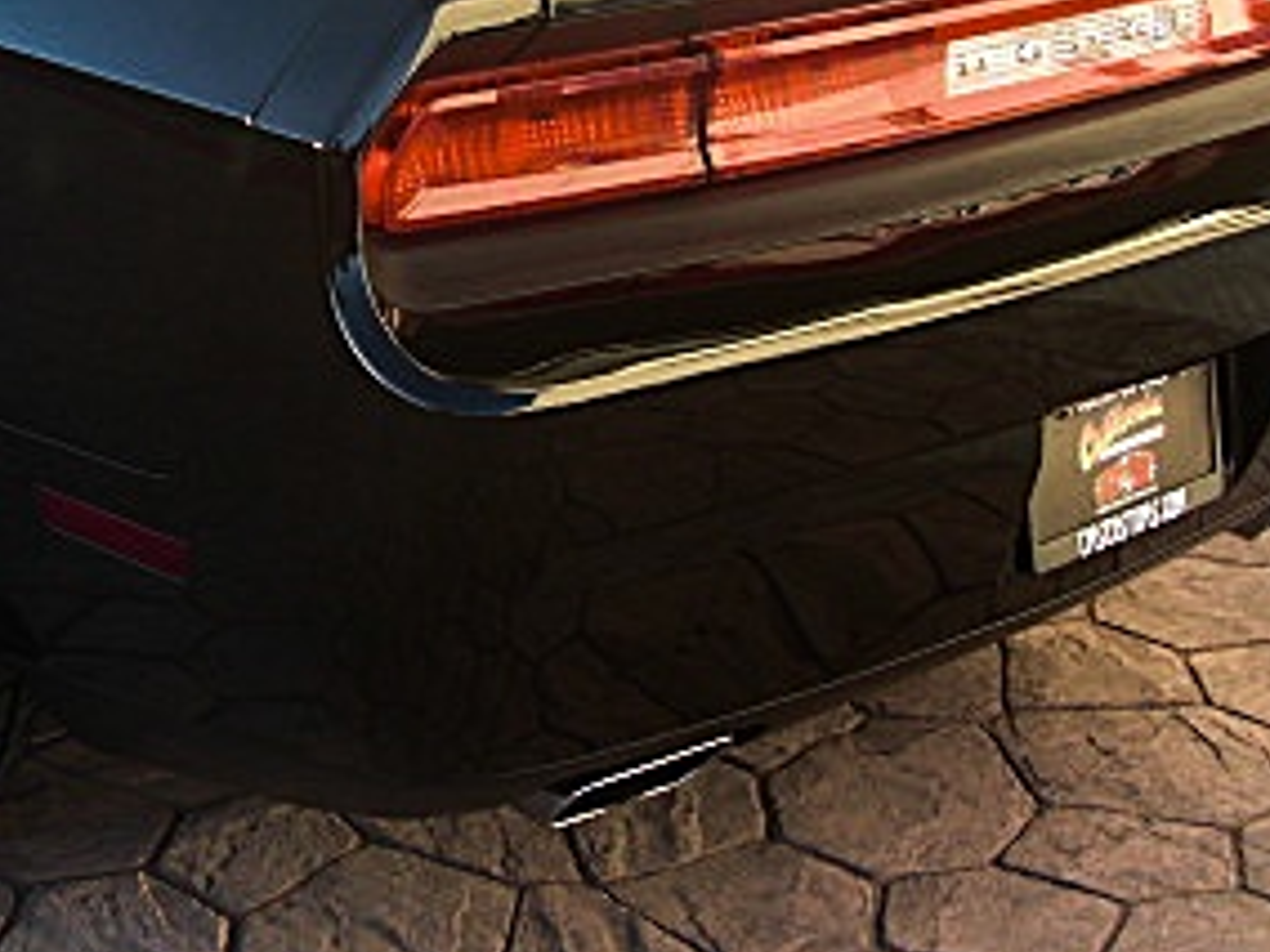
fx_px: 2972
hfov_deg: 23.7
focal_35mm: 81
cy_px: 237
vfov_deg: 18.1
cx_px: 210
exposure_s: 1/100
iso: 50
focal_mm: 6.3
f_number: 2.8
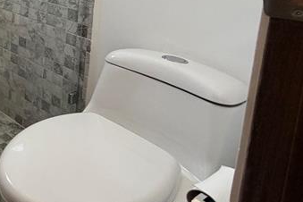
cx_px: -96
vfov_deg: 27.2
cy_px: -35
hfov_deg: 32.6
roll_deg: +0.1
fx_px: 370
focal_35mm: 44
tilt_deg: -9.9
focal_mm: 2.22
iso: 250
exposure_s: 1/121
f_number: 2.2
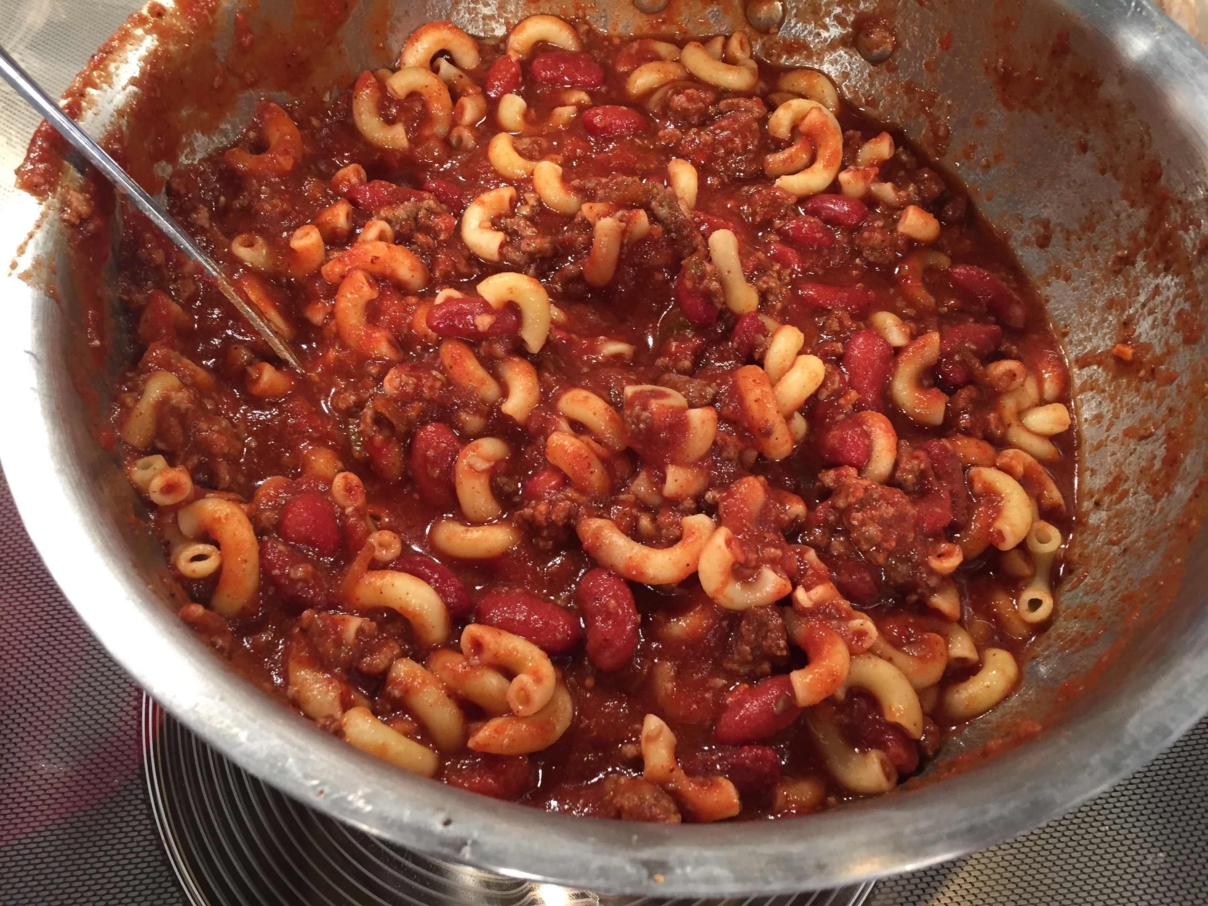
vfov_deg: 48.2
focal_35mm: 29
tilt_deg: -60.1
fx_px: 1012
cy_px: 453
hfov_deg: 61.7
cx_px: 604
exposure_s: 1/30
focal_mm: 4.15
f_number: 2.2
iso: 100
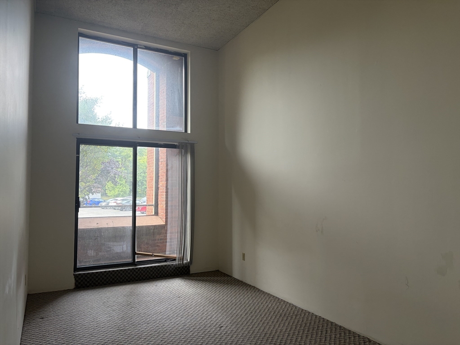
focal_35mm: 26
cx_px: 230
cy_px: 172
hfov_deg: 67.3
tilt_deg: +4.5
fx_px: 346
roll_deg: +0.7
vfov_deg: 53.1
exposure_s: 1/122
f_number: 1.6
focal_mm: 5.96
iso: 80
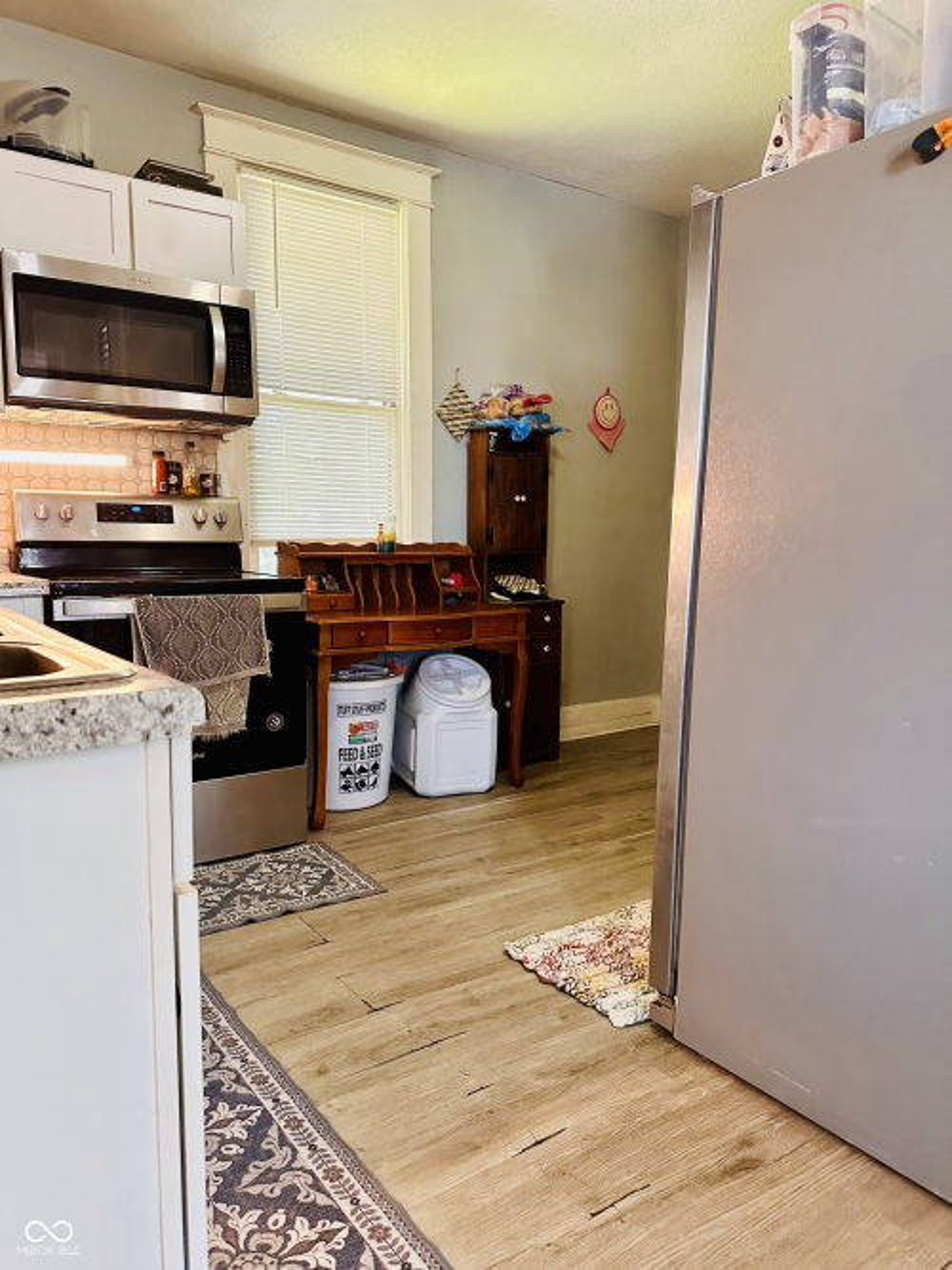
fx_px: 880
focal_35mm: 24
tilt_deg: -6.5
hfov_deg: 56.8
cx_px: 476
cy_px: 635
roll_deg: -0.5
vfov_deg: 71.6
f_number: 1.78
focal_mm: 6.86
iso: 640
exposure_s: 1/60
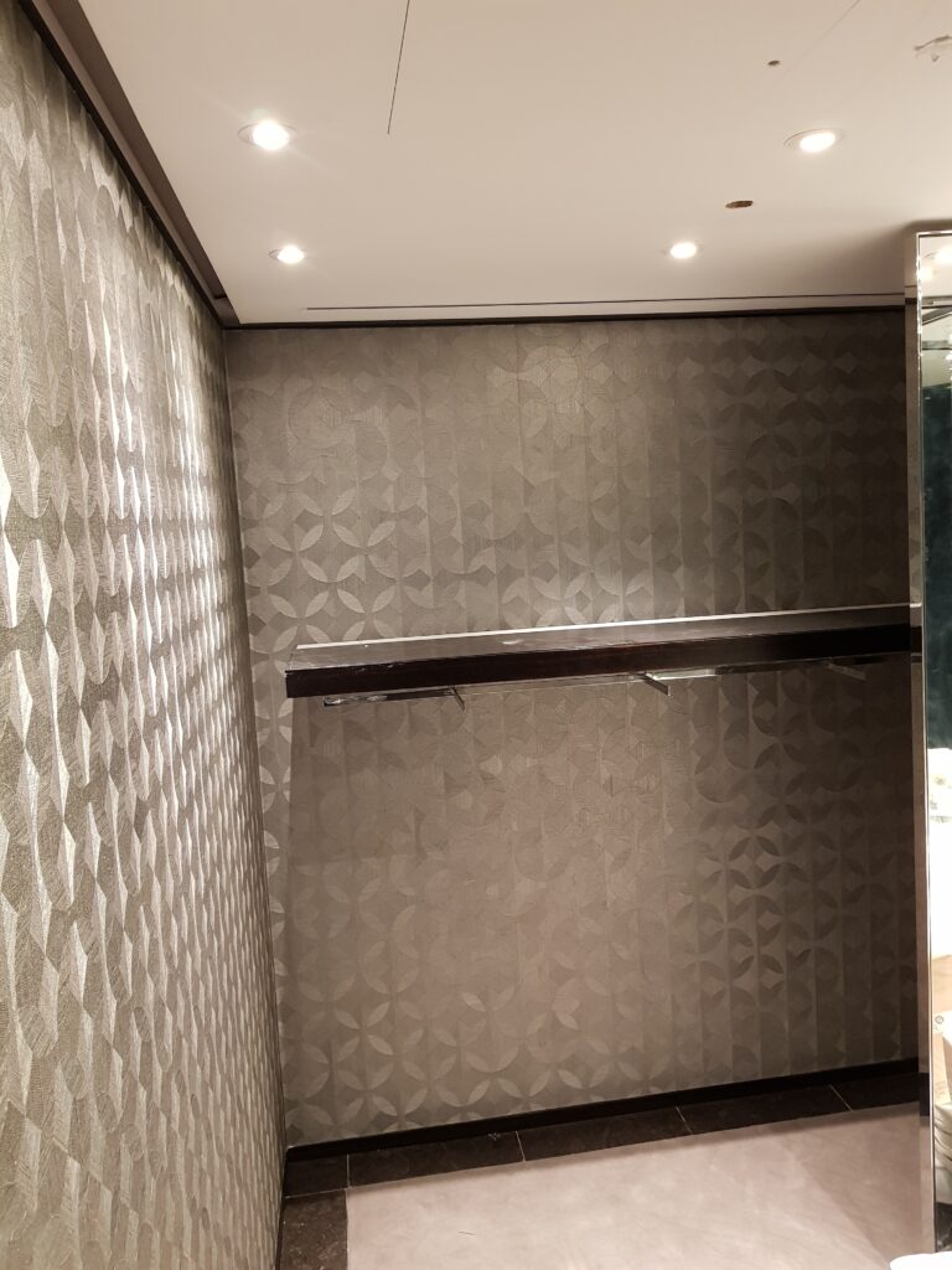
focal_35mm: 26
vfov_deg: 67.3
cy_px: 635
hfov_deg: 53.1
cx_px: 476
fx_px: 953
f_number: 1.7
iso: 250
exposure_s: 1/20
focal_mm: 4.2
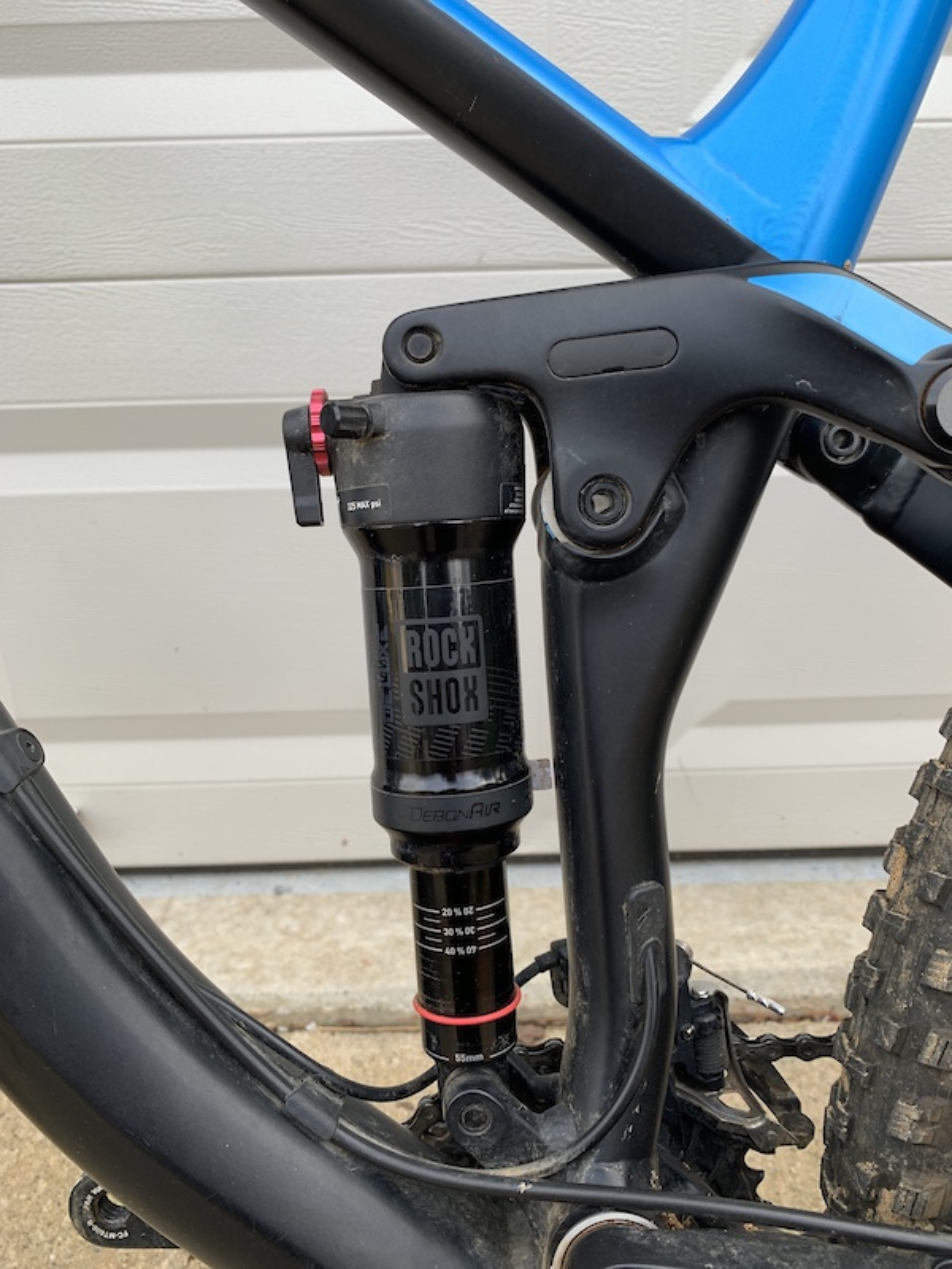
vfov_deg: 67.3
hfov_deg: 53.1
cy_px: 634
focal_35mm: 26
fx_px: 953
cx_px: 476
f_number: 1.8
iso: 25
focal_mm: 4.25
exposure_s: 1/224
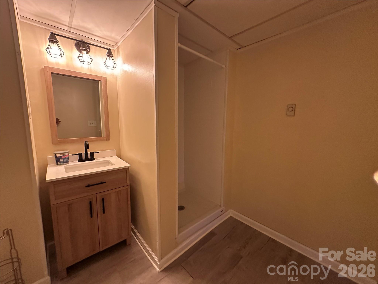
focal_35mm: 14
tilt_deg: -6.7
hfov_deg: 102.1
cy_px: 142
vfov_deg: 85.7
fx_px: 153
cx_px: 189
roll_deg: -0.4
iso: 640
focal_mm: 2.22
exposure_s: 1/60
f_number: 2.2
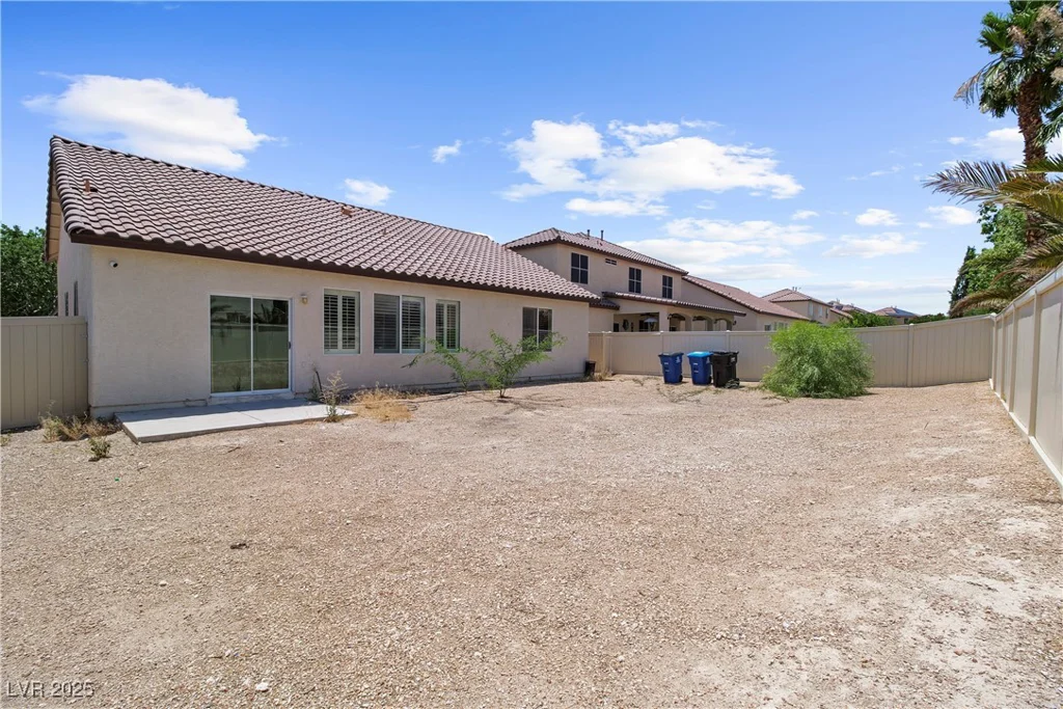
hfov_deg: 100.4
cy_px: 354
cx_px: 532
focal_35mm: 15
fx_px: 443
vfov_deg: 77.3
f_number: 11
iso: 100
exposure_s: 1/125
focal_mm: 10
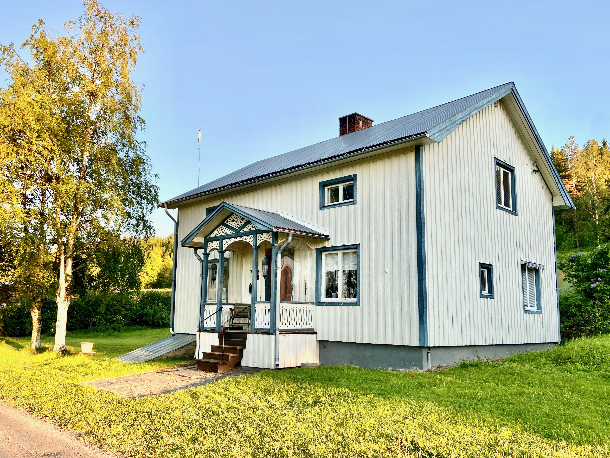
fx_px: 458
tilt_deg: +7.6
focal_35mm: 26
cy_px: 229
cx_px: 305
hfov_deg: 67.3
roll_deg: +0.4
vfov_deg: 53.1
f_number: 1.8
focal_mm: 4.25
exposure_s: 1/360
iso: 32
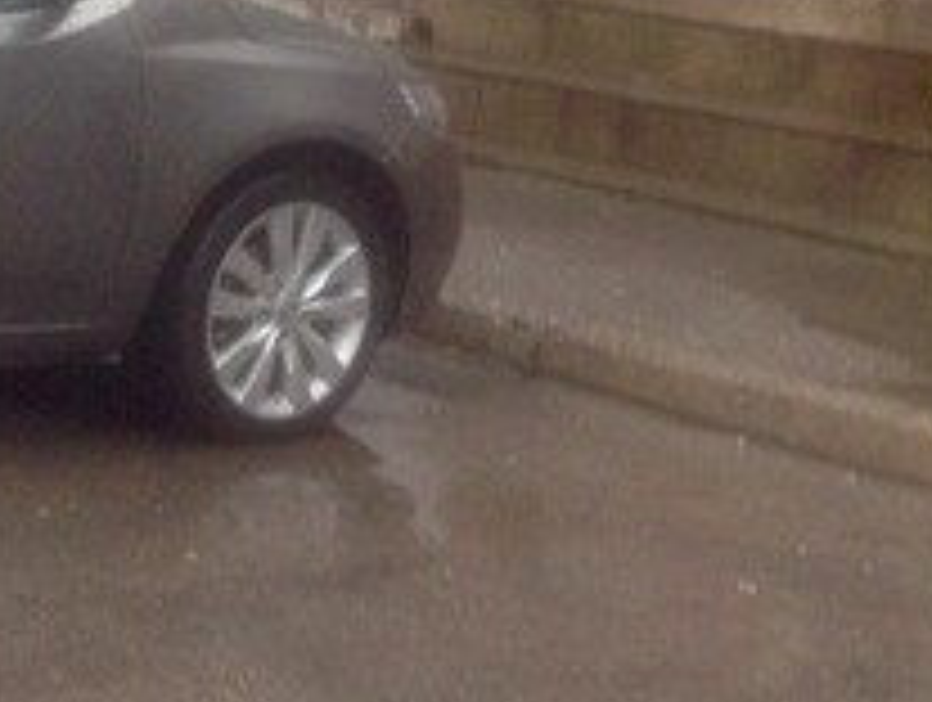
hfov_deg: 16.9
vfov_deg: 14.1
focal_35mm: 105
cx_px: -477
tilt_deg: -7.8
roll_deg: -3.1
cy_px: 196
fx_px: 2832
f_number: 2.4
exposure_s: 1/60
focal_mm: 4.12
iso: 50
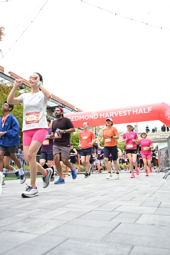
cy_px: 128
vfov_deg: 60.3
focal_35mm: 31
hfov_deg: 42.3
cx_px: 85
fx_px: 219
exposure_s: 1/640
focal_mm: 31
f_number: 4
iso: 2000
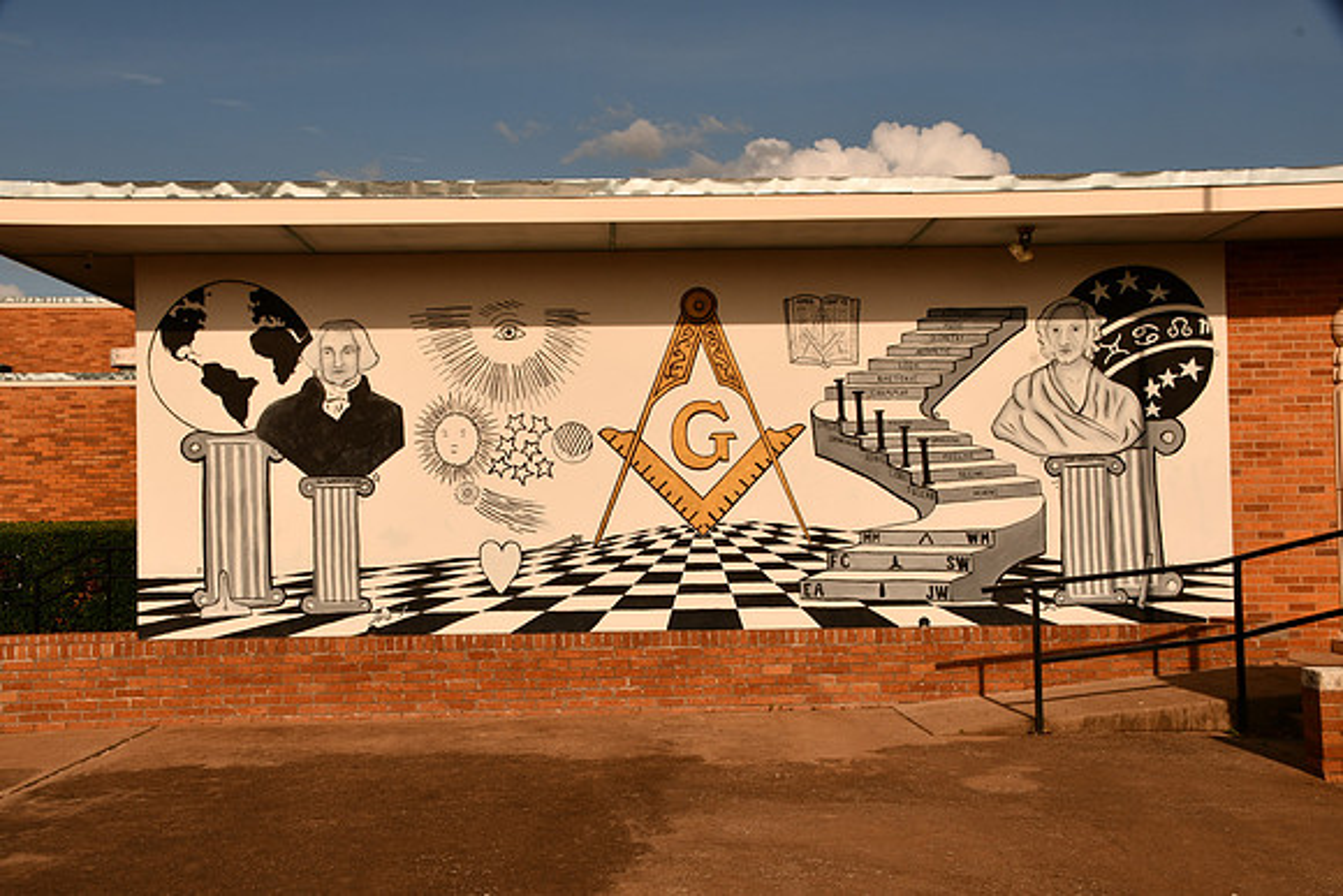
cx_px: 672
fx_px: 1455
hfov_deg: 49.5
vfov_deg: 34.2
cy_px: 448
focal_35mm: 39
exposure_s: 1/160
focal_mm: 26
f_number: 16
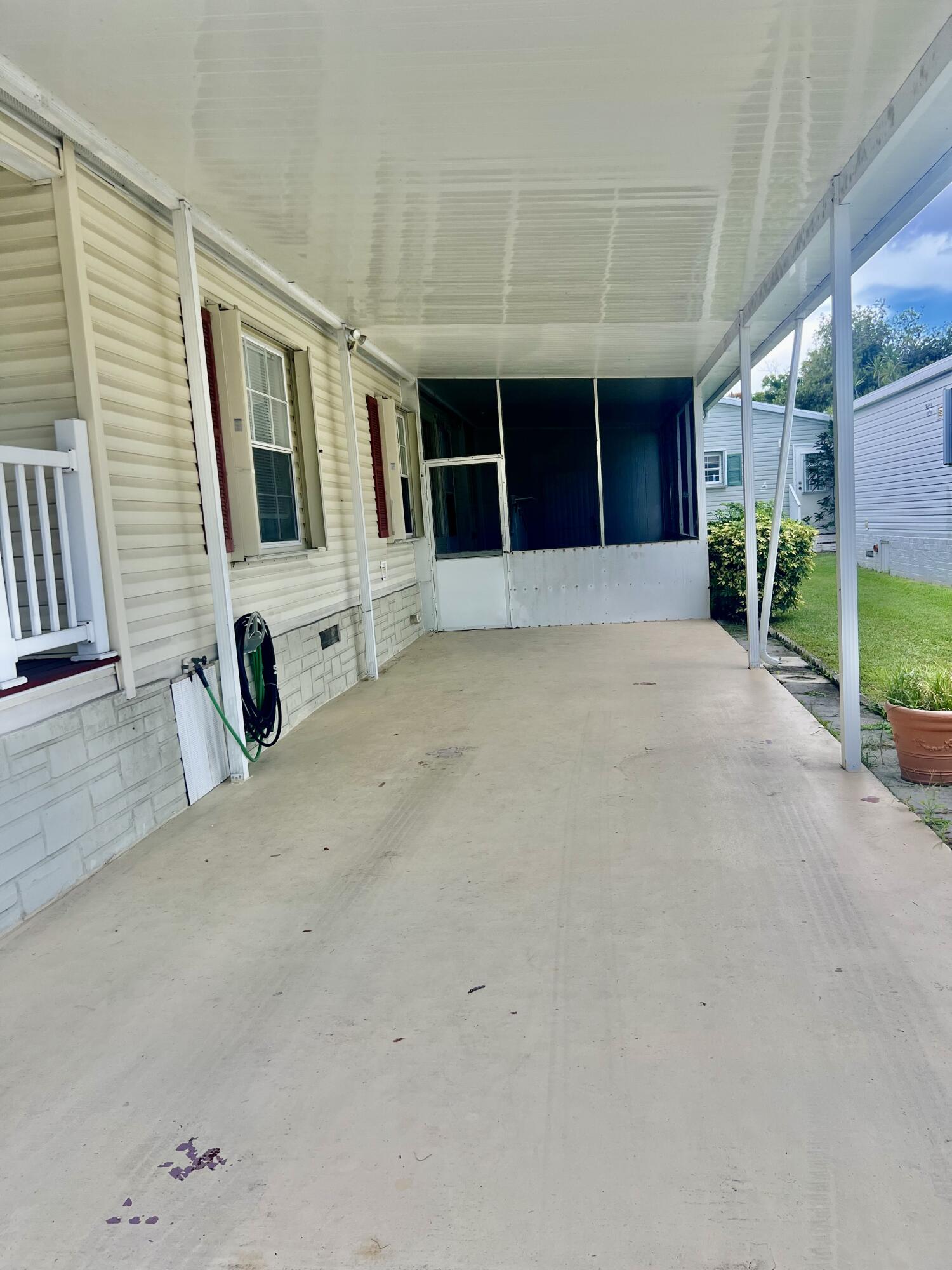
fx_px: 953
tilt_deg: -4.5
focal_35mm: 26
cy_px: 635
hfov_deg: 53.1
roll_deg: +4.4
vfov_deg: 67.3
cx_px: 476
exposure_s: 1/547
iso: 50
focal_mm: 5.7
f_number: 1.5
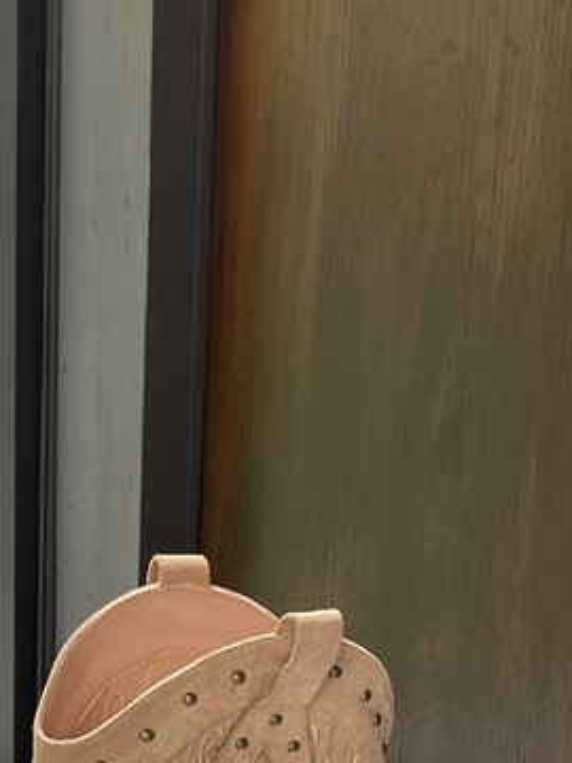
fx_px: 1696
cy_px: 723
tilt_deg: -16.7
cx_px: 51
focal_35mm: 77
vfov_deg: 24.4
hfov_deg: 18.8
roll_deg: -0.6
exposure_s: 1/121
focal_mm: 5.1
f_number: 1.6
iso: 64
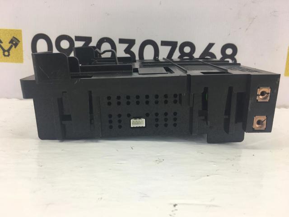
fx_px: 242
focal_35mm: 29
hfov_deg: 61.7
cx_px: 144
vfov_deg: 48.2
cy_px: 108
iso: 32
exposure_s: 1/50
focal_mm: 4.15
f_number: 2.2
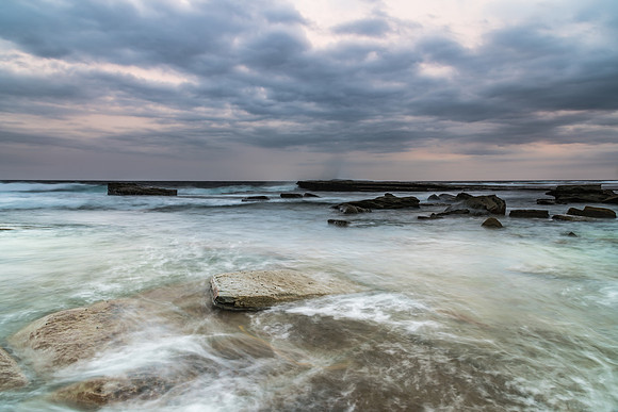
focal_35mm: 24
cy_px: 206
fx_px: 416
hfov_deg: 73.2
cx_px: 309
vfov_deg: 52.7
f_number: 11
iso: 40
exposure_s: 2
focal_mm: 24
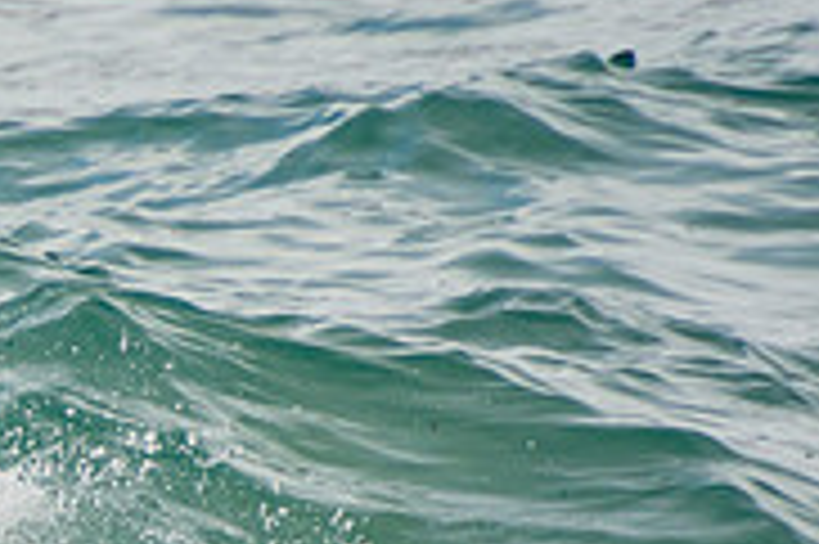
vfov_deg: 0.7
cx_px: -396
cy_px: 591
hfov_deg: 1.1
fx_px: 43526
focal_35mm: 1915
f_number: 5.6
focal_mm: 400
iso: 250
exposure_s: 1/1250
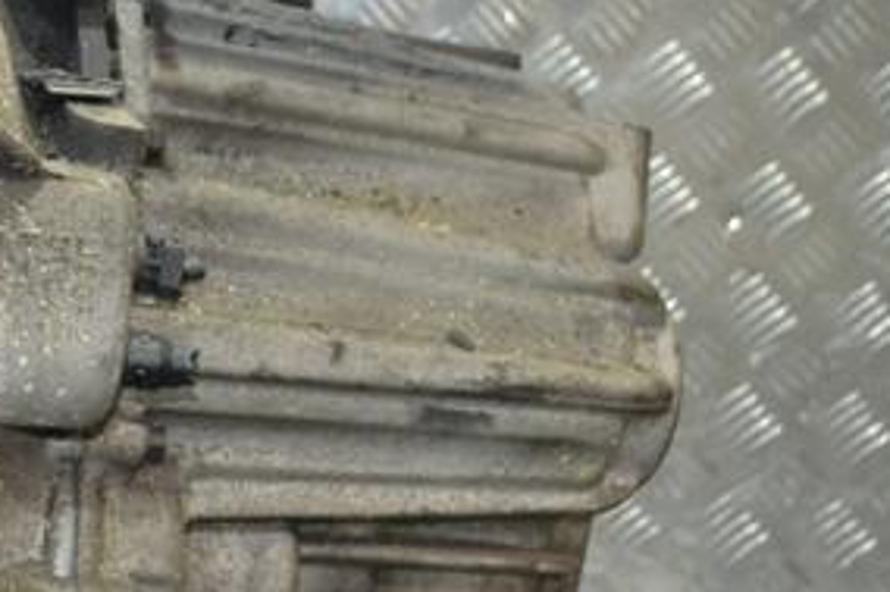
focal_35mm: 111
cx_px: 66
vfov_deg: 12.3
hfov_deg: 18.1
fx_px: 2744
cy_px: 273
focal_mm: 35
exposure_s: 1/60
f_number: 5
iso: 2800
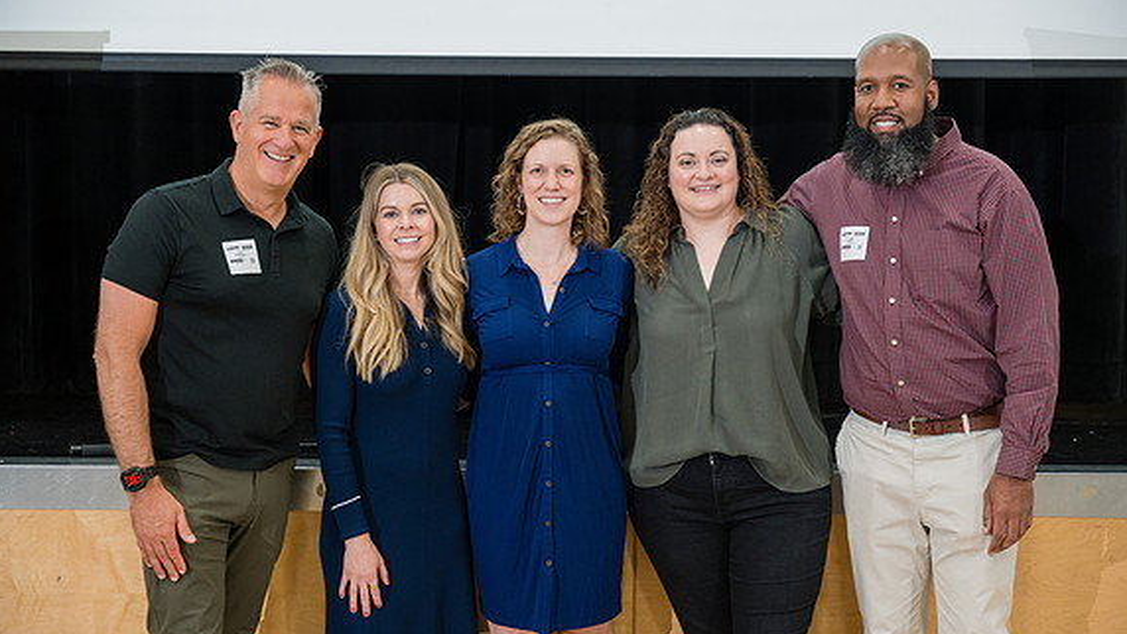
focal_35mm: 69
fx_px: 2062
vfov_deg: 17.5
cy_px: 328
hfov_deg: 30.6
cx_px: 567
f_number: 2.8
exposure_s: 1/250
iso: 1600
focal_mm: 65
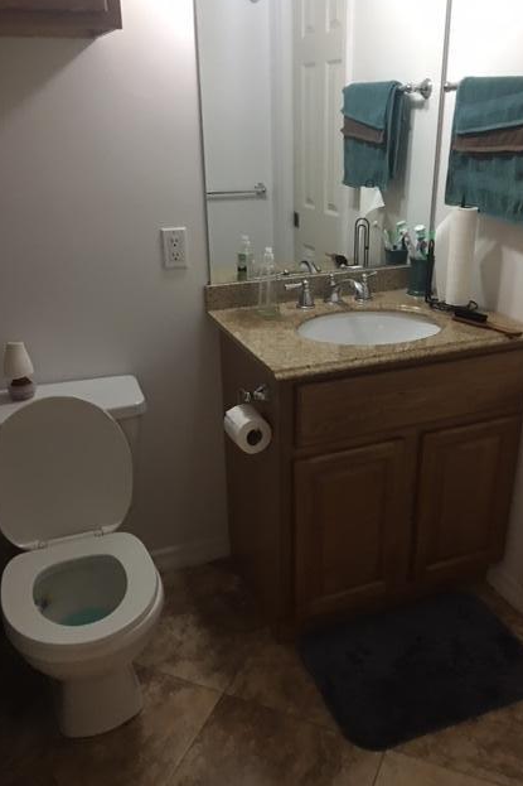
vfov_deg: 60.3
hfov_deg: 42.2
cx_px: 295
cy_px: 392
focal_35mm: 31
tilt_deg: -21.5
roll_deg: -1.7
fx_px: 676
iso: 80
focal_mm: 4.15
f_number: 2.2
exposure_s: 1/4
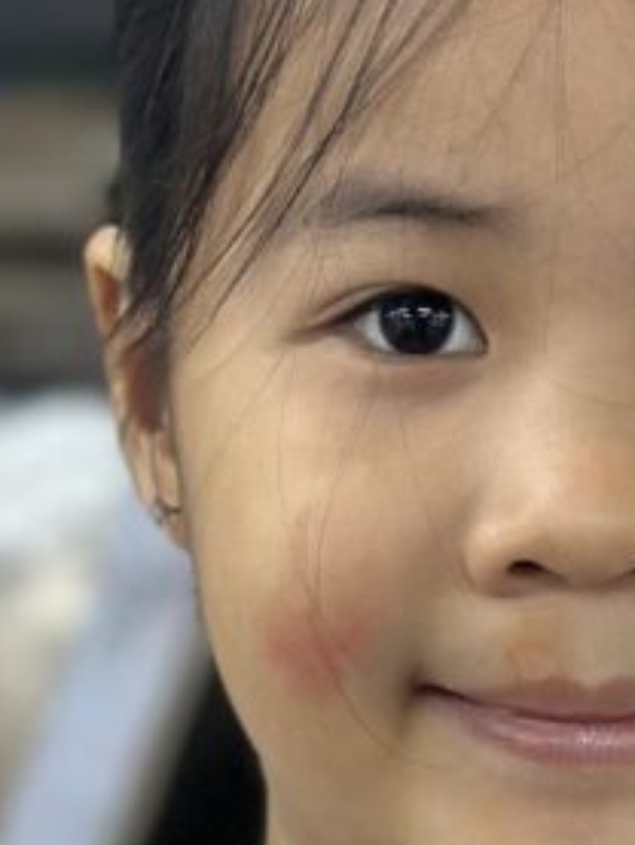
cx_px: 562
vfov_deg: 8.3
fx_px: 5646
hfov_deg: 6.4
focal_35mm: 231
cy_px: 1386
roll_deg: +1.6
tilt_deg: -20.2
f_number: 1.78
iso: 64
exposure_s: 1/100
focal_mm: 6.86
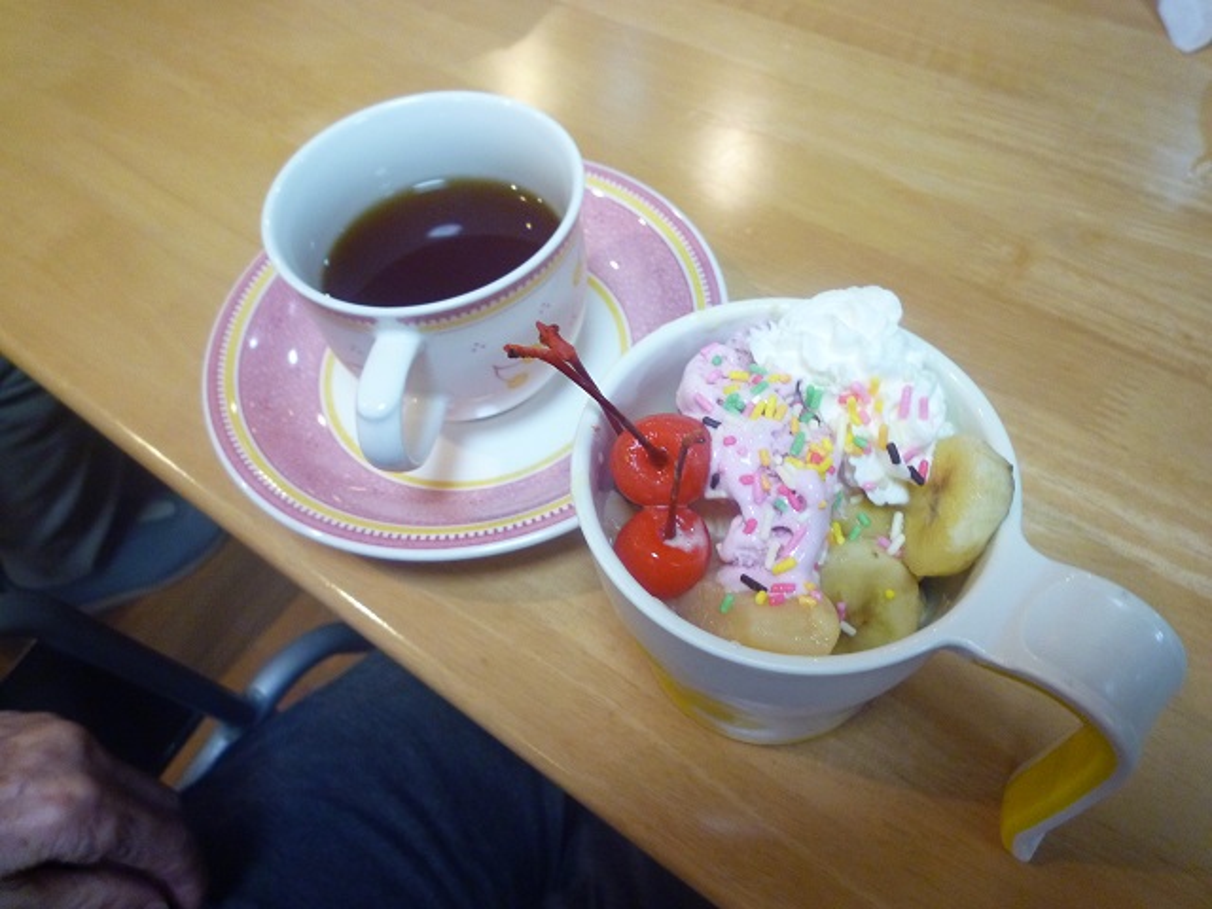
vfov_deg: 54.9
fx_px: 875
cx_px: 606
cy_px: 454
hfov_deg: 69.4
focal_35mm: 25
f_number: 2.8
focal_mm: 4.4
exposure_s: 1/30
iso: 250
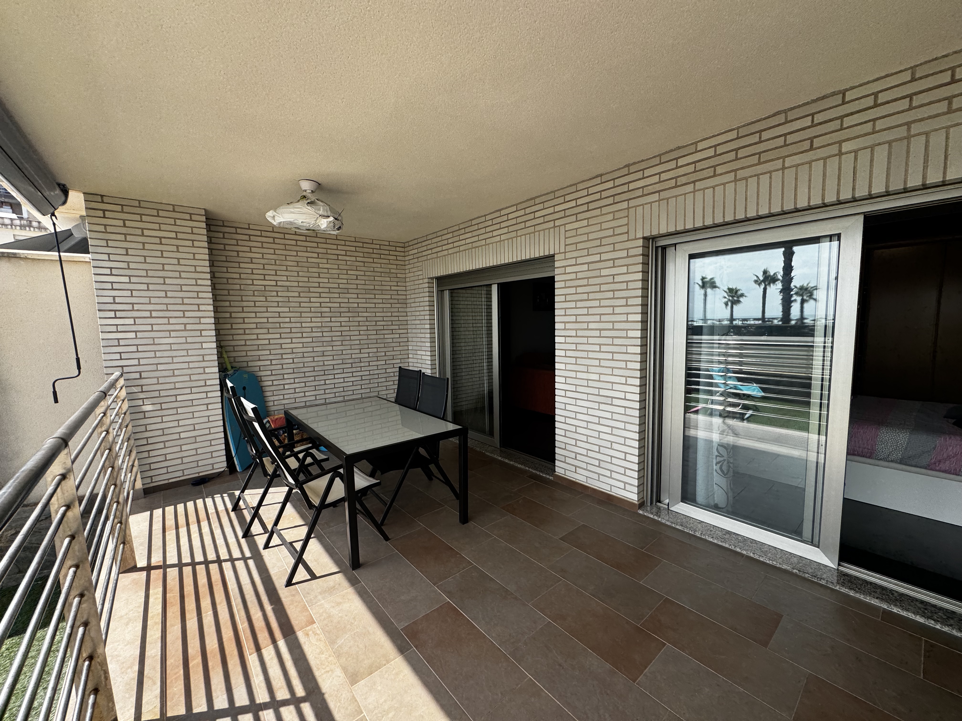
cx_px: 481
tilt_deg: -2.5
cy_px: 360
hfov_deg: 102.1
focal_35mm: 14
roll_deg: +1.8
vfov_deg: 85.7
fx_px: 389
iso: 40
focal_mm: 2.22
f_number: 2.2
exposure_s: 1/518
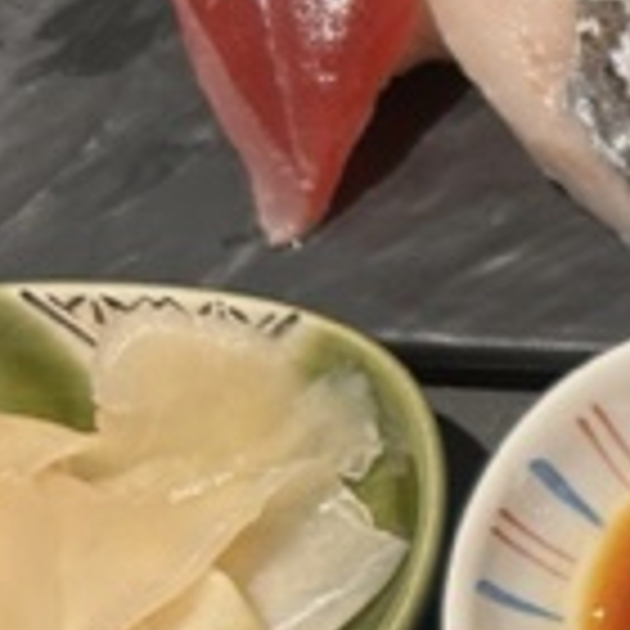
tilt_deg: -59.7
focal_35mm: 105
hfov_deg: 14.1
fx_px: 2162
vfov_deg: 16.5
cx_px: 1242
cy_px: 436
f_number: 1.5
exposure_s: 1/50
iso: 100
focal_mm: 5.7
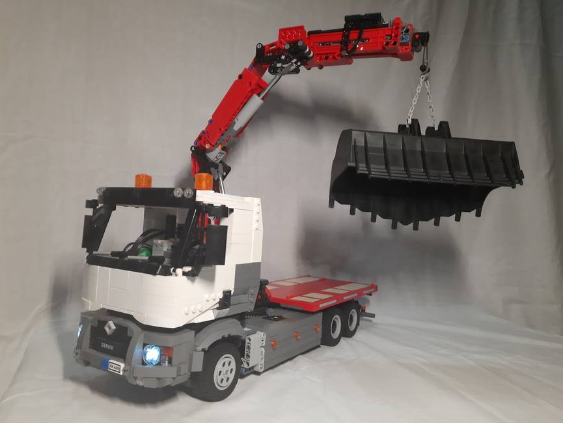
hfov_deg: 67.3
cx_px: 282
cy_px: 215
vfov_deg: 53.1
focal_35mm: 26
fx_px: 423
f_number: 2
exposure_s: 1/40
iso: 320
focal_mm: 4.6
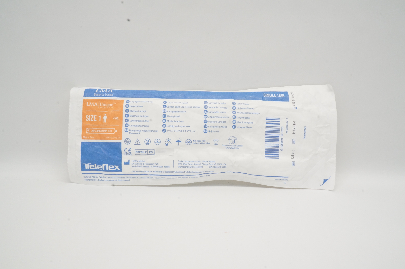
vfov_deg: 39.9
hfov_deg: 57.3
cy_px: 134
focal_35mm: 33
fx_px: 371
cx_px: 202
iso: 800
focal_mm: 22
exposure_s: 1/6
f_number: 25
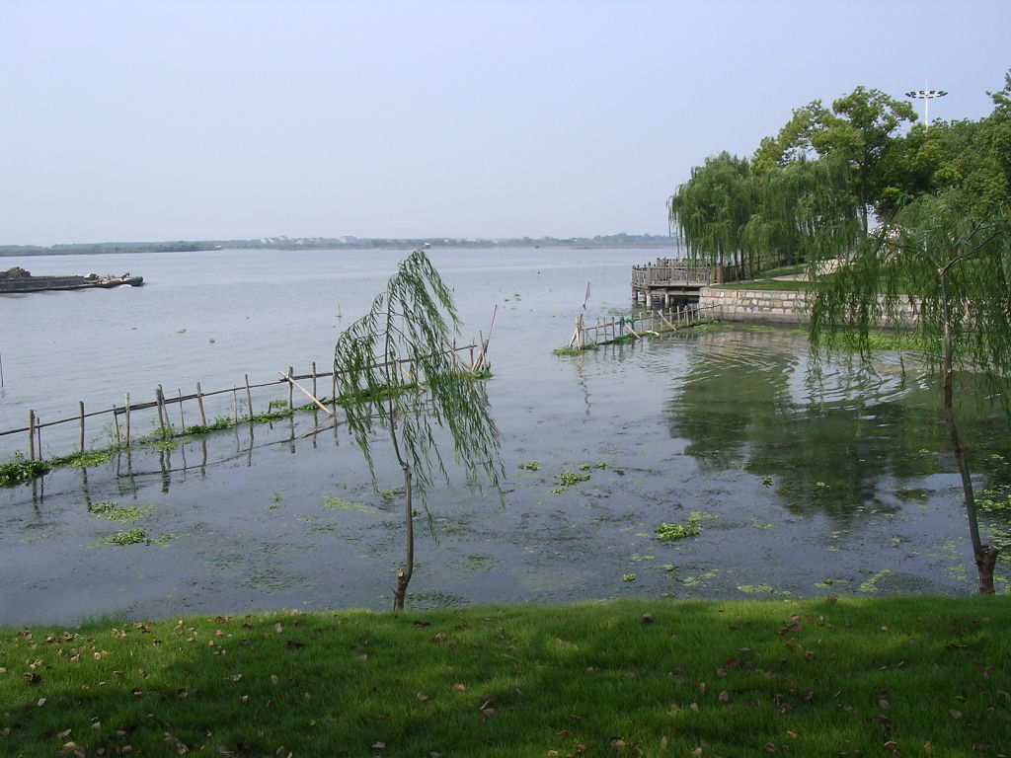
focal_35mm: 38
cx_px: 506
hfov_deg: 49.0
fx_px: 1110
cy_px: 379
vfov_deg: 37.7
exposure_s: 1/255
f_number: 5.6
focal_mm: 5.8
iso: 100
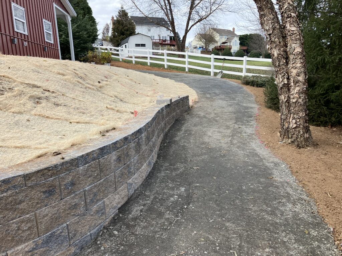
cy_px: 128
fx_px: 277
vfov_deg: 49.7
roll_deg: +1.7
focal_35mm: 28
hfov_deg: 63.4
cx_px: 171
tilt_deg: -10.1
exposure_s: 1/354
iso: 32
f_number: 1.8
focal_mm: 3.99
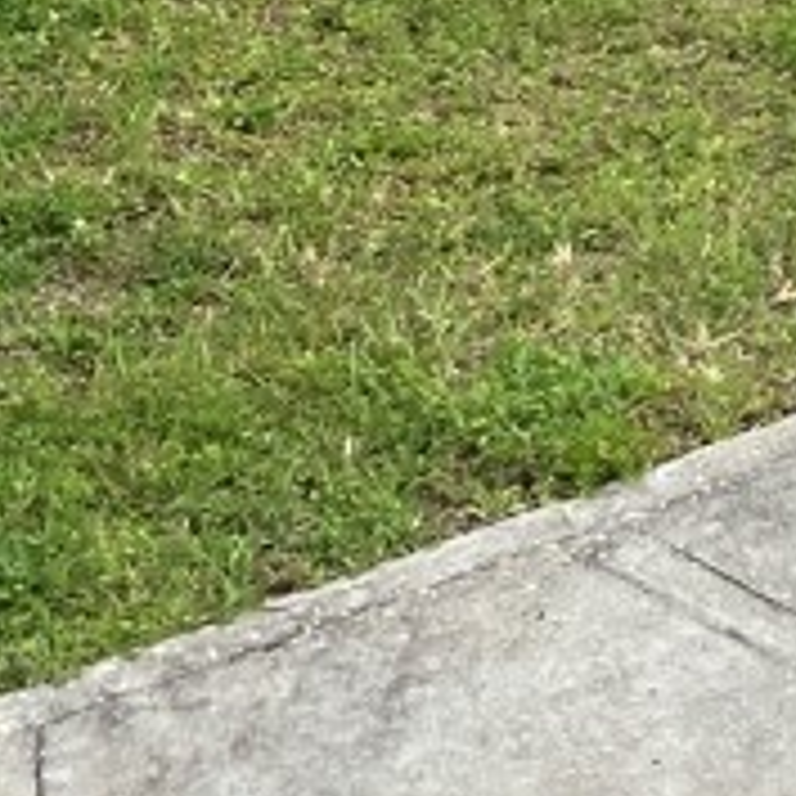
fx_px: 3720
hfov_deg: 11.5
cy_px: -868
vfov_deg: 11.0
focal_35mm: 143
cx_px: 1331
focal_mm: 3.99
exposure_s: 1/1736
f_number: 1.8
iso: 32
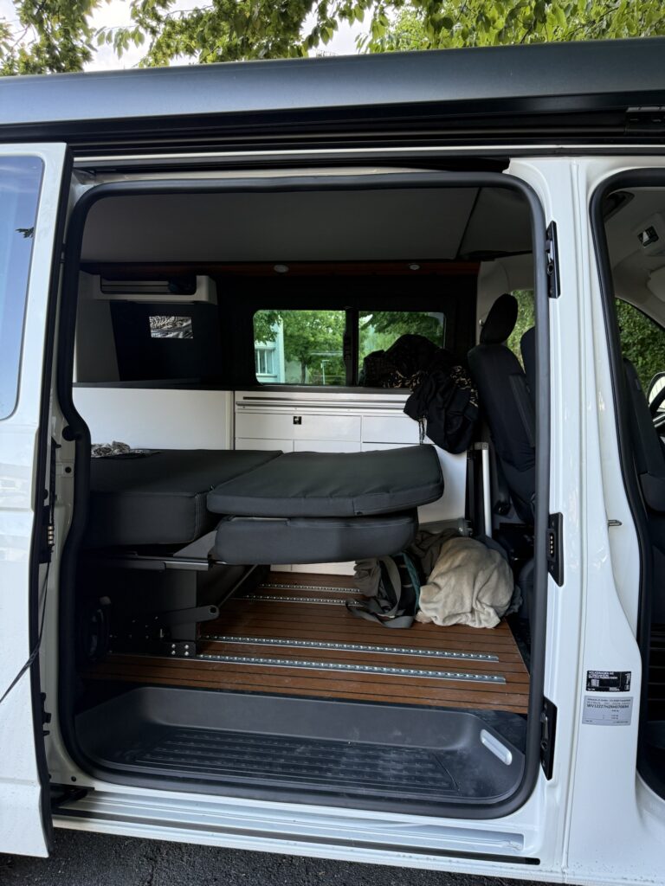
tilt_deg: -3.7
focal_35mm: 24
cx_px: 332
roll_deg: +2.4
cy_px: 443
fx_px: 615
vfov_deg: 71.6
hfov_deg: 56.8
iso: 200
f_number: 1.78
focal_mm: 6.76
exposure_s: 1/137
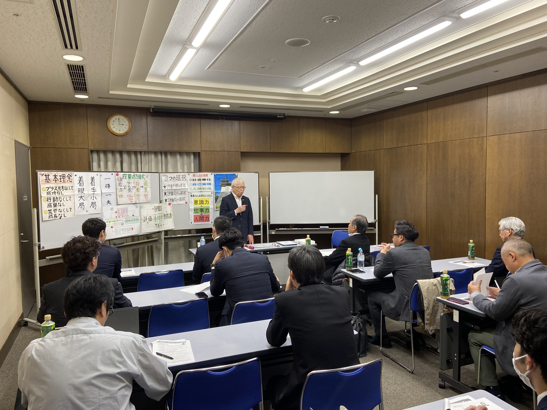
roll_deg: +0.8
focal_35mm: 26
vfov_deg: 53.1
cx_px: 274
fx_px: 411
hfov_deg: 67.3
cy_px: 205
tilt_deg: -3.5
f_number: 1.8
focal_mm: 4.25
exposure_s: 1/100
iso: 125
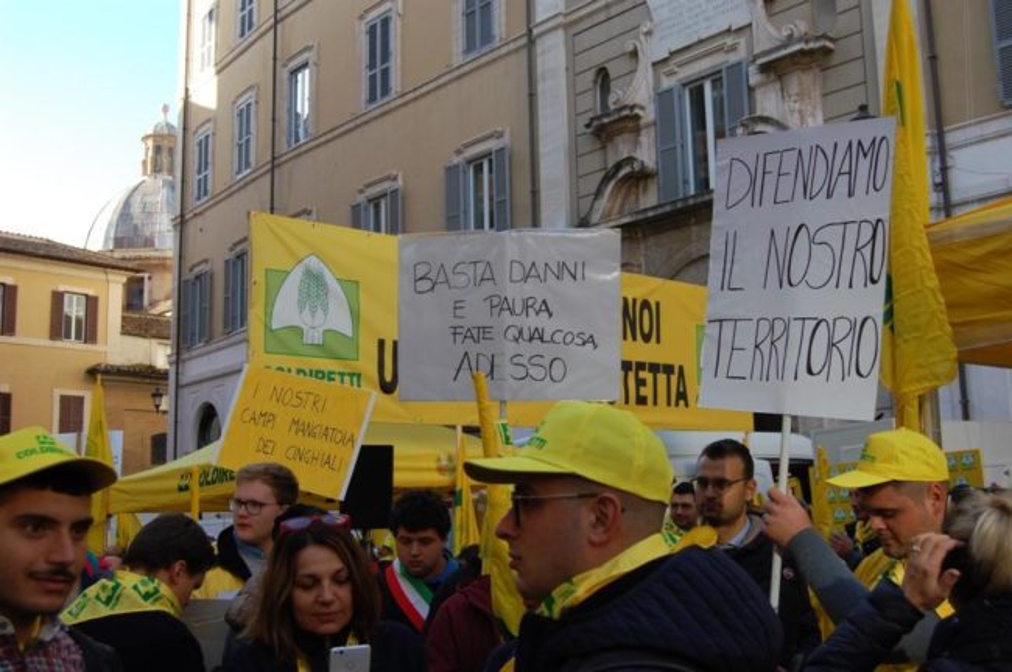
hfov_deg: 49.6
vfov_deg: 34.1
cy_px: 336
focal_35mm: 39
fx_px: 1095
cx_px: 506
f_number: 6.3
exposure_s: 1/160
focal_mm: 26
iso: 200
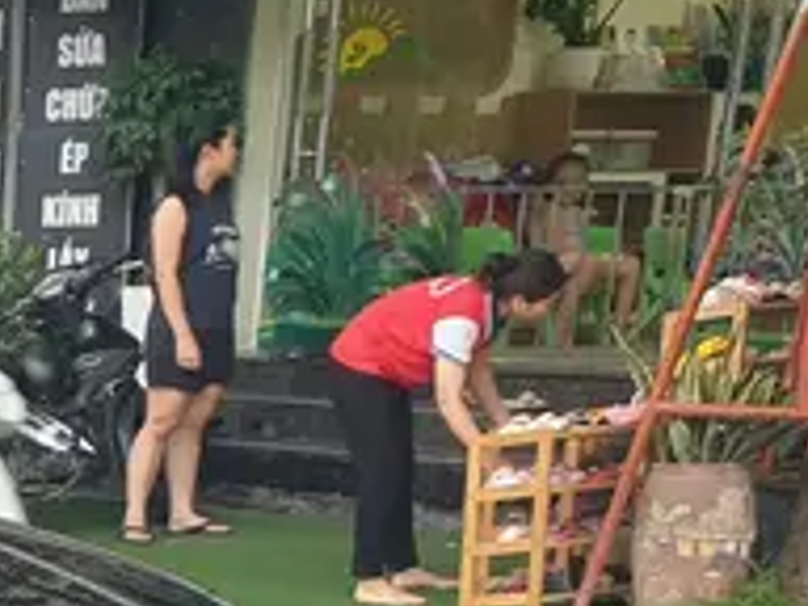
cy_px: 1115
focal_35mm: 140
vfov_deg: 10.0
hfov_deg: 11.8
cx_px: -1050
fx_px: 3268
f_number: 2.4
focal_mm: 4.3
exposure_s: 1/50
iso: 80
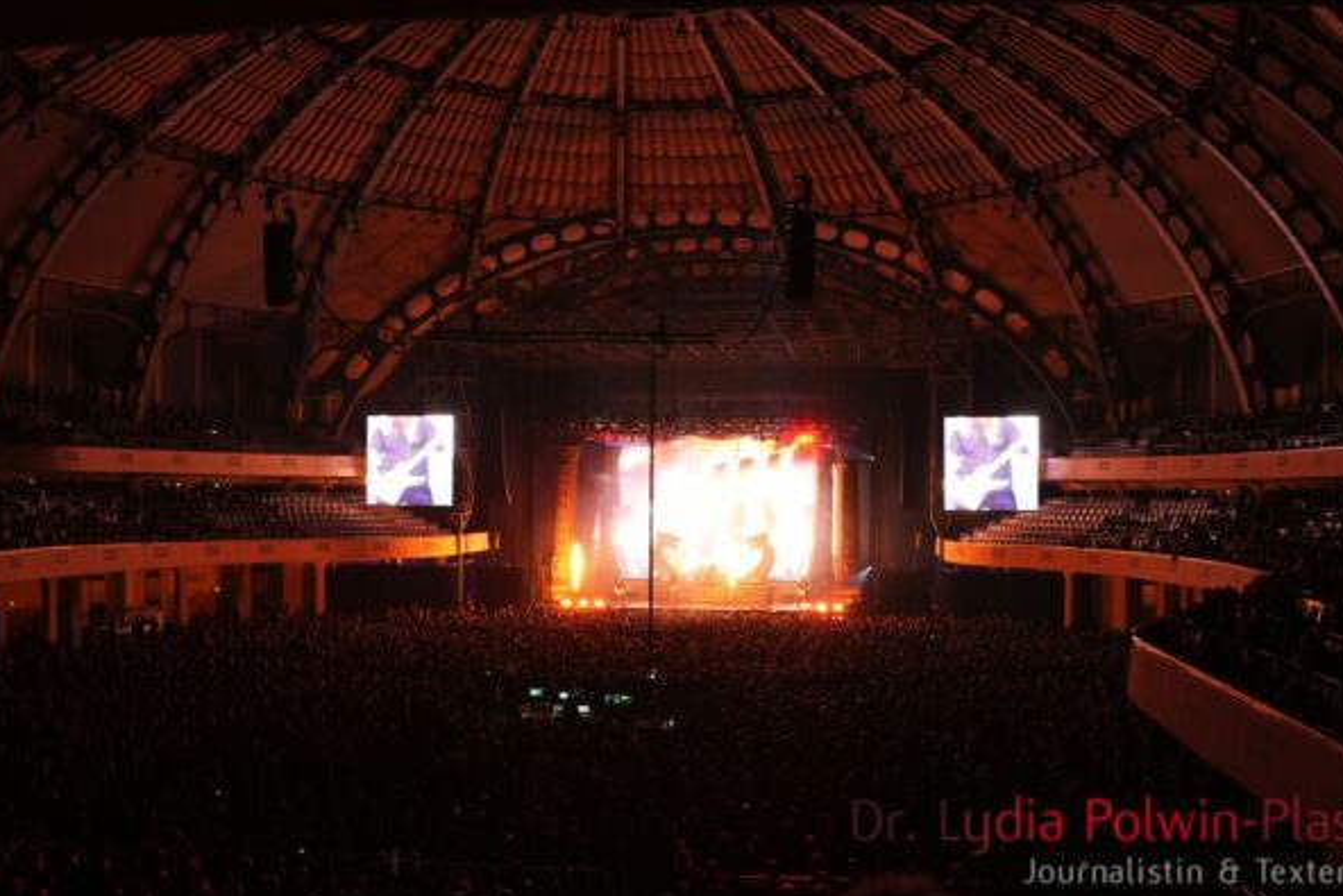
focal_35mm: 35
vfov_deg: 37.9
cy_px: 436
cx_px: 703
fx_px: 1306
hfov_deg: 54.4
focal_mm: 18
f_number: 3.5
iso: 1250
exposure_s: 1/60
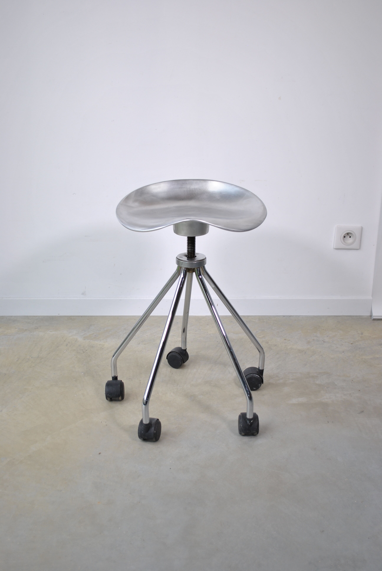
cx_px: 191
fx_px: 619
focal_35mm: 39
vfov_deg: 49.5
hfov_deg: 34.3
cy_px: 286
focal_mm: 26
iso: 200
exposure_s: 1/80
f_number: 4.2
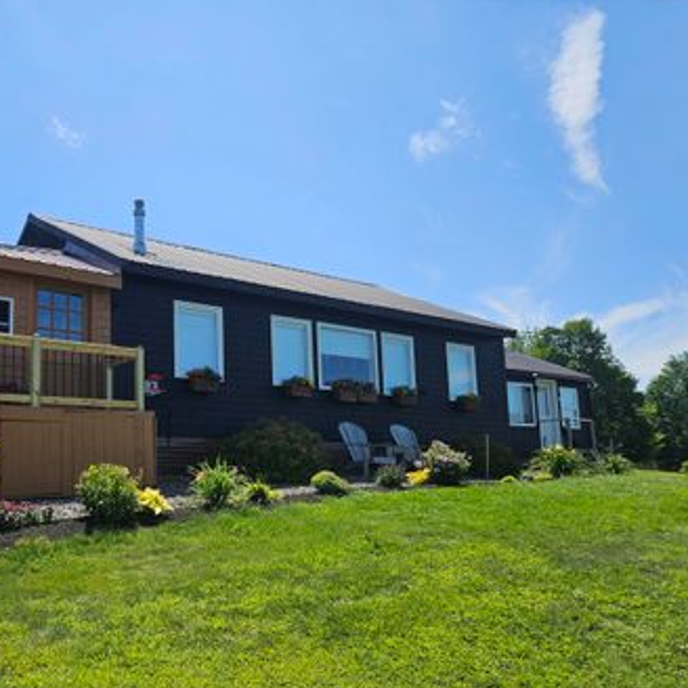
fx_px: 697
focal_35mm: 31
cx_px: 227
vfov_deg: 52.4
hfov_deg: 51.5
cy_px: 387
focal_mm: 5.4
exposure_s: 1/2333
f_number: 1.8
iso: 25
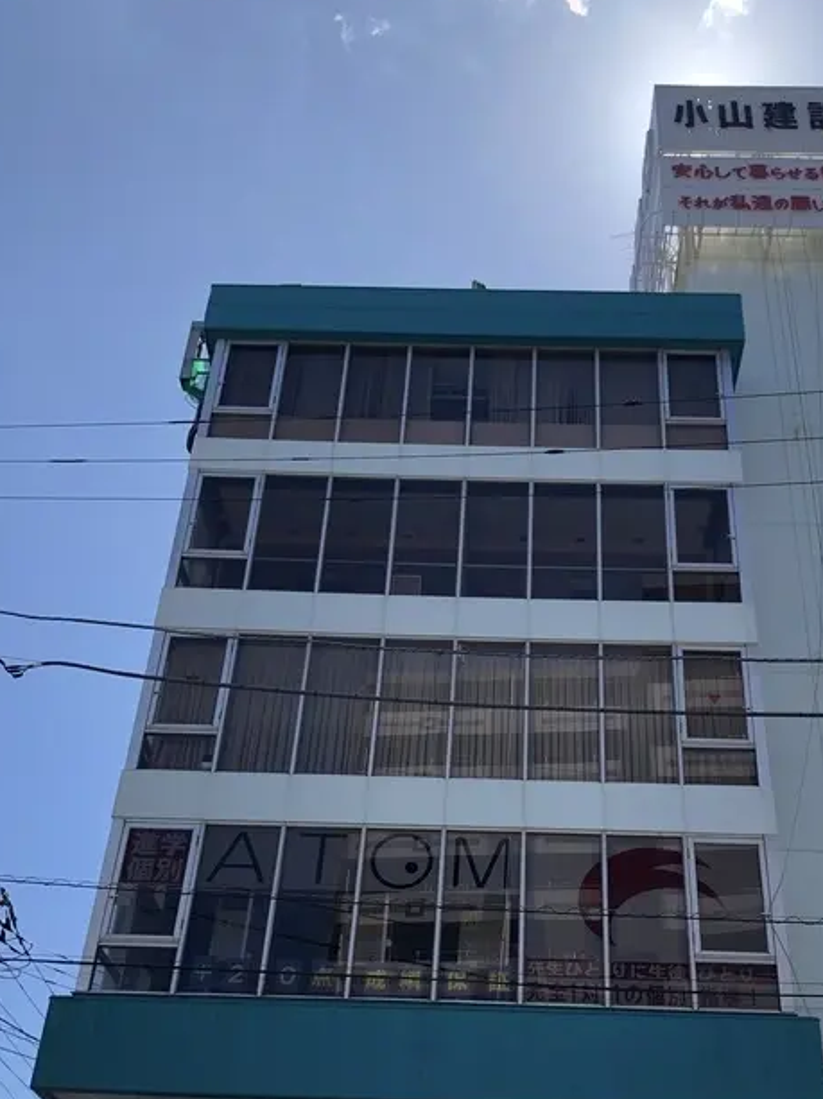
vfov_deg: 47.1
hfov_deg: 36.7
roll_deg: -1.5
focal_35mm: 39
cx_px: 491
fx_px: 1238
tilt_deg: +33.8
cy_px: 739
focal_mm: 3.99
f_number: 1.8
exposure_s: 1/1312
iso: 20
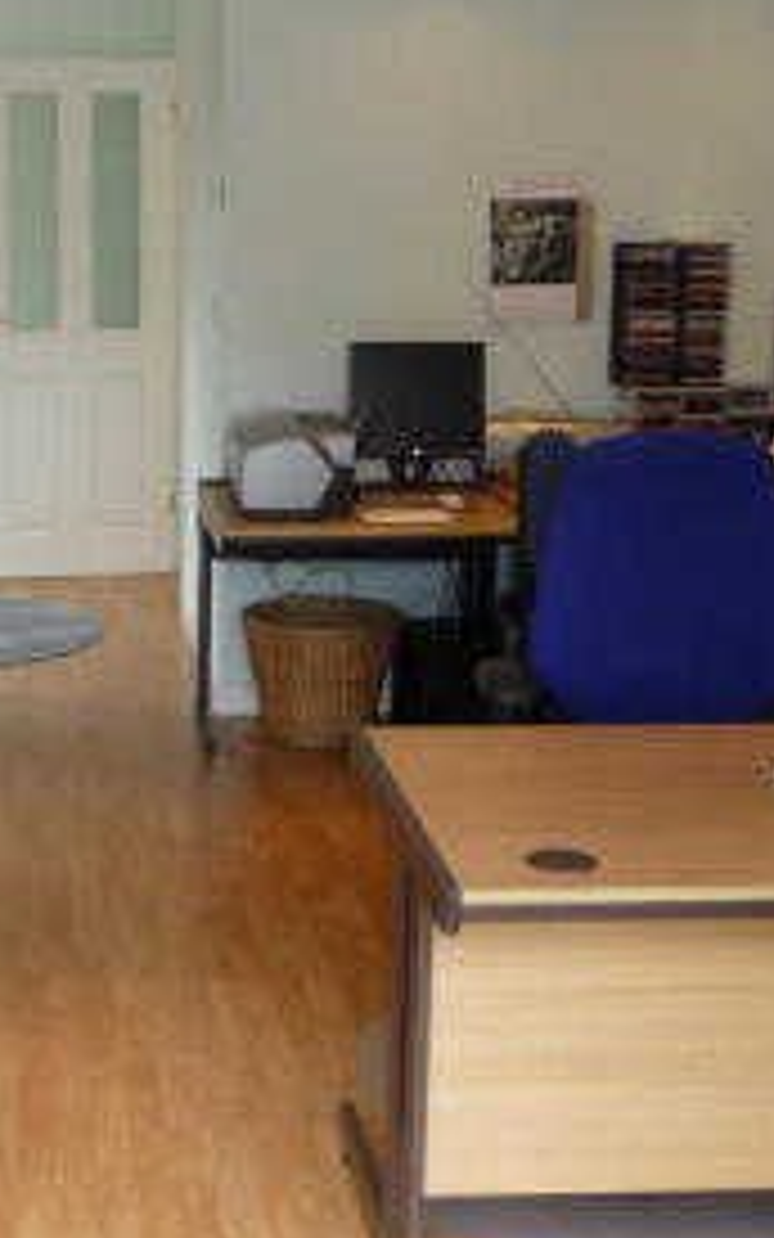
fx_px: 2125
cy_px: 655
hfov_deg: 20.2
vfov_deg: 32.5
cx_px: 83
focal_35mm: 63
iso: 100
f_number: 3.3
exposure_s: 1/30
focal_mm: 4.7
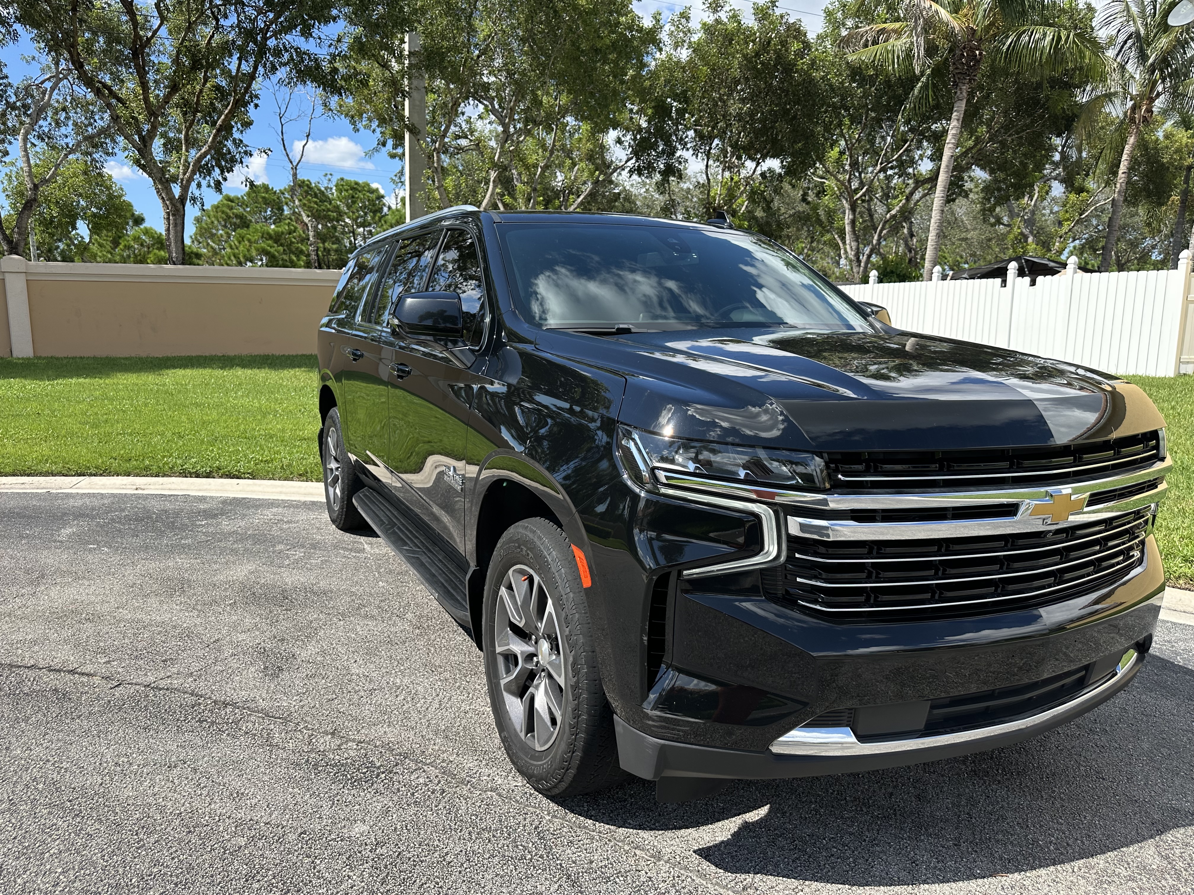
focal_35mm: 24
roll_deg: -0.7
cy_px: 448
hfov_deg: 71.6
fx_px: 828
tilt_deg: -8.5
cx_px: 597
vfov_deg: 56.8
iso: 80
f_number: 1.78
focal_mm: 6.86
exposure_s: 1/2660
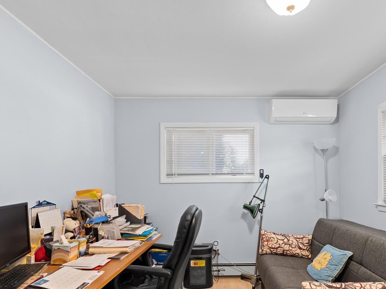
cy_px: 187
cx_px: 223
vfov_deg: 64.7
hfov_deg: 81.2
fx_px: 223
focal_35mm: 20
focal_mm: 14
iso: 250
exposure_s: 2
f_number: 10
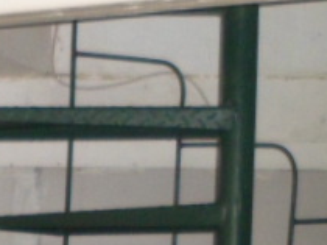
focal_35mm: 127
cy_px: 423
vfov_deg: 11.0
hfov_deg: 15.1
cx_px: -42
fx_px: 1198
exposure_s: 1/45
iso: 200
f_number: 3.3
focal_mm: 4.9
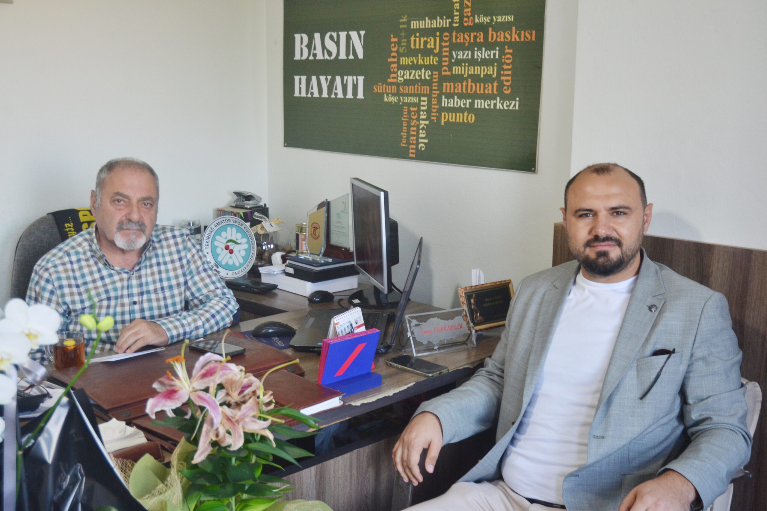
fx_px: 863
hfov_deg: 47.9
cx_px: 384
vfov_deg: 33.0
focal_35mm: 40
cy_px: 256
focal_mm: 27
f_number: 3.8
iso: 500
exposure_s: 1/60
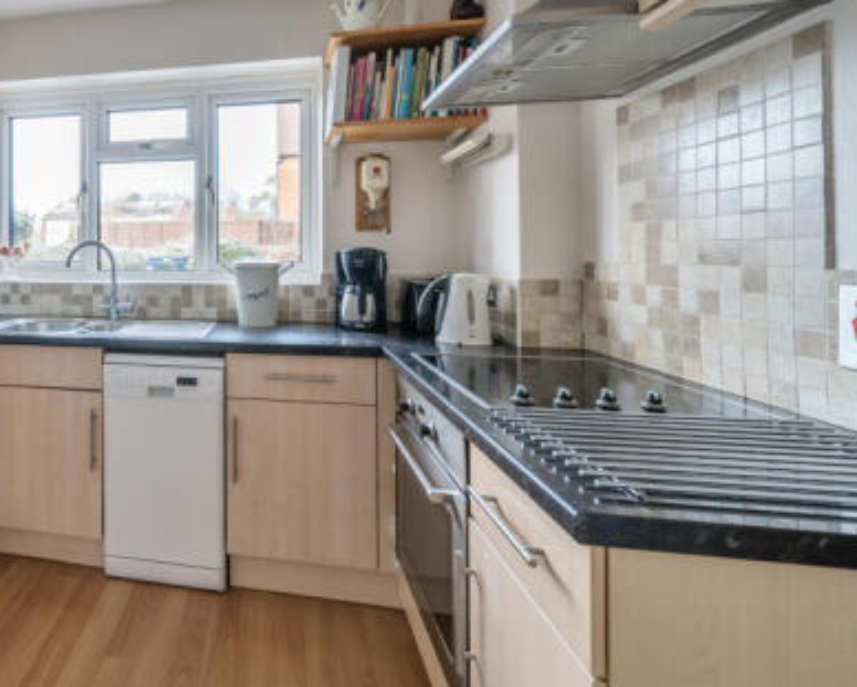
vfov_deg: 69.7
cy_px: 255
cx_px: 162
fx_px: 482
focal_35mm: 19
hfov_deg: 73.8
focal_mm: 12
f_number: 8
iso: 100
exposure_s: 1/8
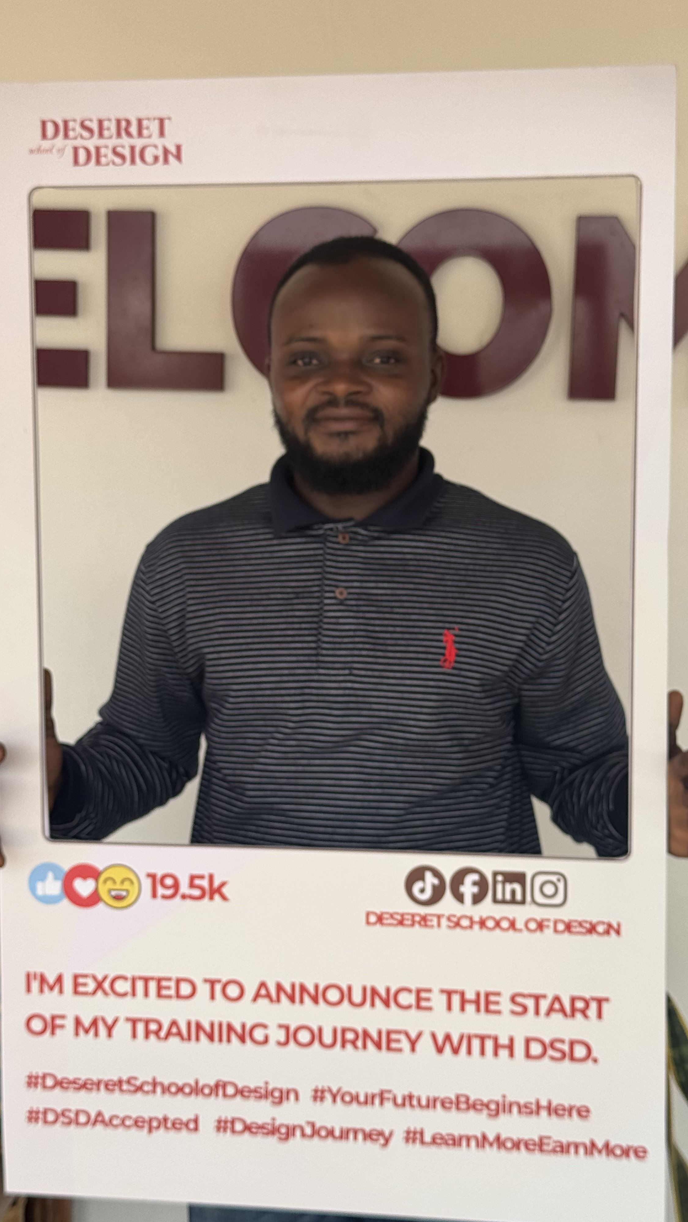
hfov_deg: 22.6
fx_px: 1719
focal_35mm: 53
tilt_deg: -5.1
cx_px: 361
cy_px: 618
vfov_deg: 39.2
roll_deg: -1.8
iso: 64
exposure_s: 1/707
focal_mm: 6.76
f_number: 1.78
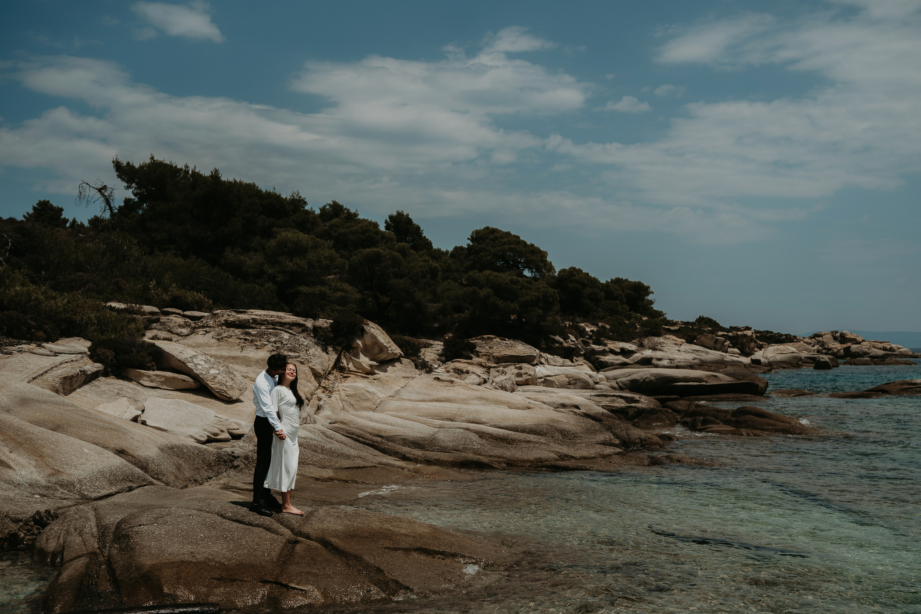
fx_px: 895
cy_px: 307
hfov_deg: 54.4
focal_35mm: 35
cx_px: 460
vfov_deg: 37.9
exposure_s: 1/5000
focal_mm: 35
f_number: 2.8
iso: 100
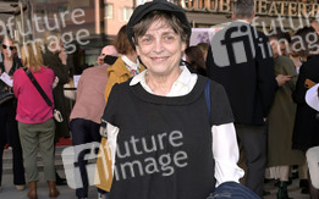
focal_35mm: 50
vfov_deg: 24.1
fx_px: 435
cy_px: 221
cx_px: 160
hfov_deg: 40.3
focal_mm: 32
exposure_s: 1/200
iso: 500
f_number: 4
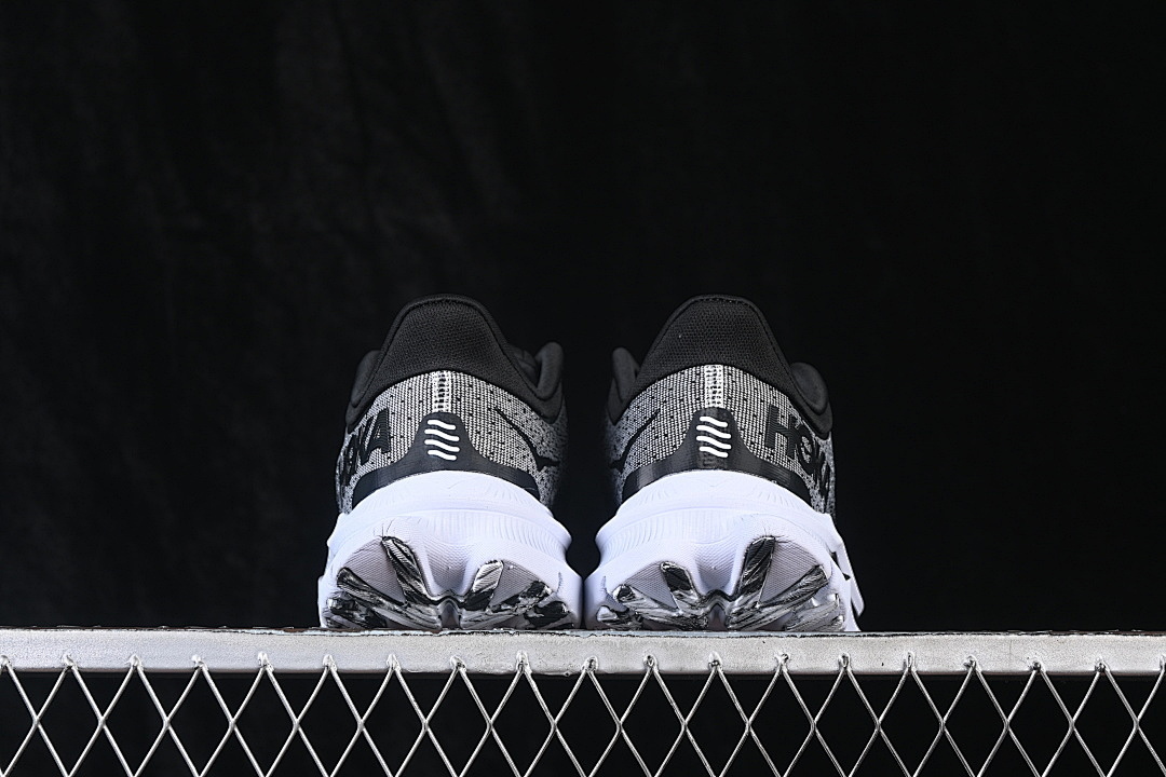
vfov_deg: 18.2
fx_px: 2429
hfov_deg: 27.0
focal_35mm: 75
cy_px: 388
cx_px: 583
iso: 160
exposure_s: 1/60
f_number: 6.3
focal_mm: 50
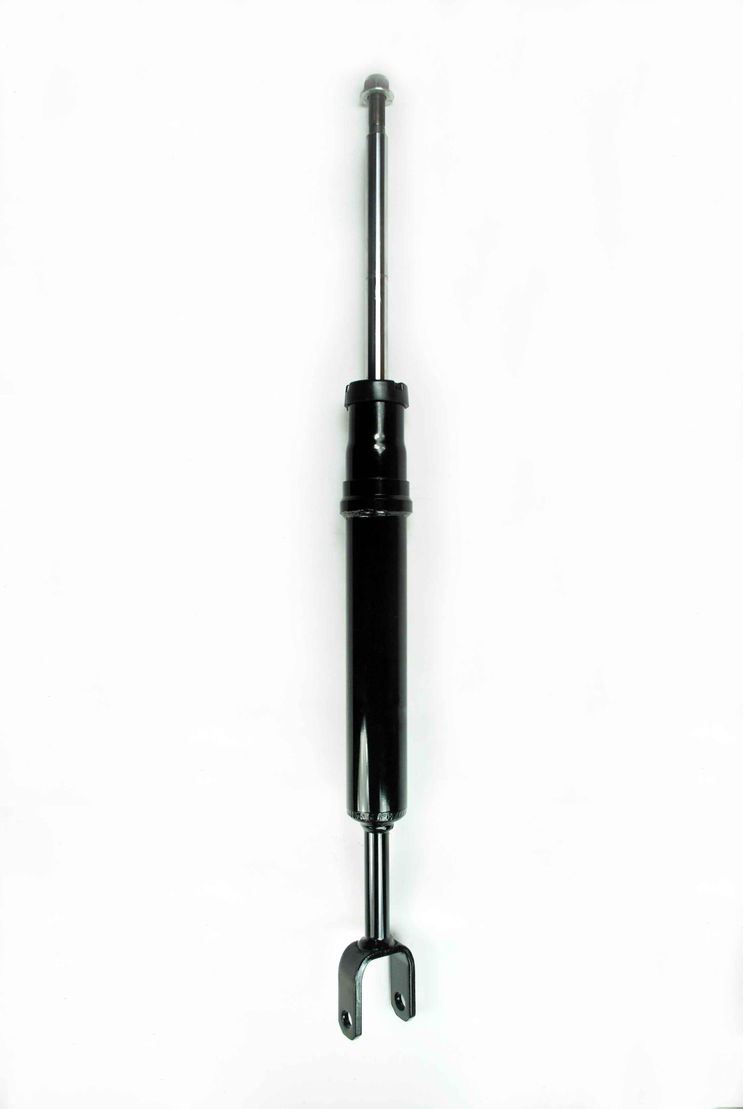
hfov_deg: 48.0
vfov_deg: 67.3
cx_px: 372
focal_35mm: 27
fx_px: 833
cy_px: 554
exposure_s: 1/125
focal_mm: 18
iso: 100
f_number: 5.6
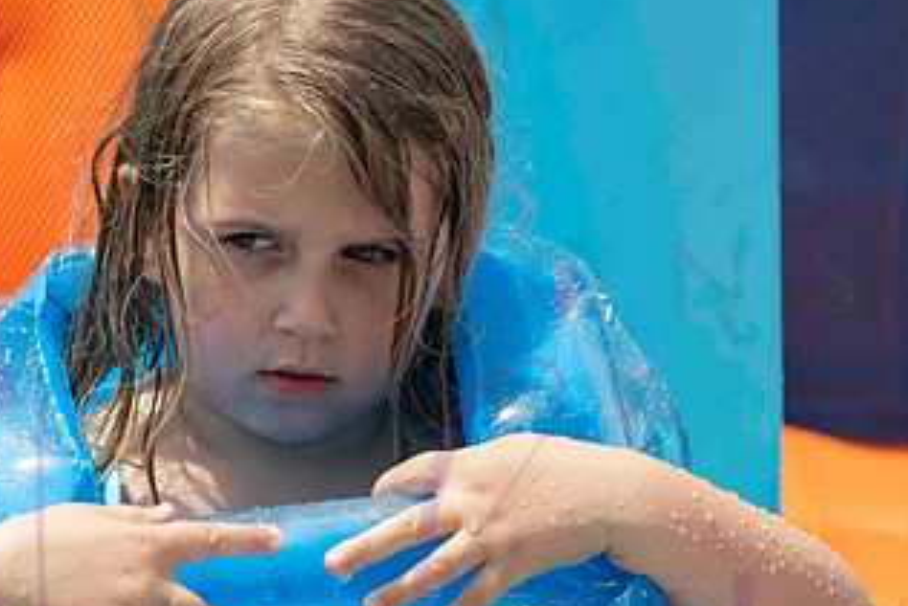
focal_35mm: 227
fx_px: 5728
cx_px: 330
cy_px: 418
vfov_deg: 6.1
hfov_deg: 9.1
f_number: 7.1
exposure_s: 1/1000
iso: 400
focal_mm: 120
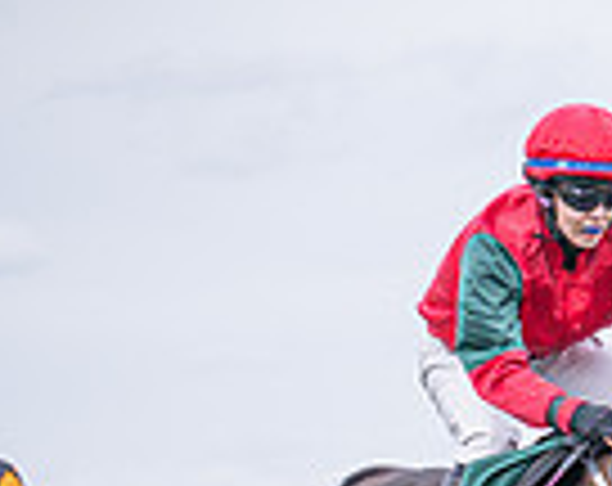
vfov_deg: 3.8
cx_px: 1016
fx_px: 7333
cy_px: 584
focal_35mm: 406
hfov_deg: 4.7
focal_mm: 70
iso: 400
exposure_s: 1/800
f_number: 5
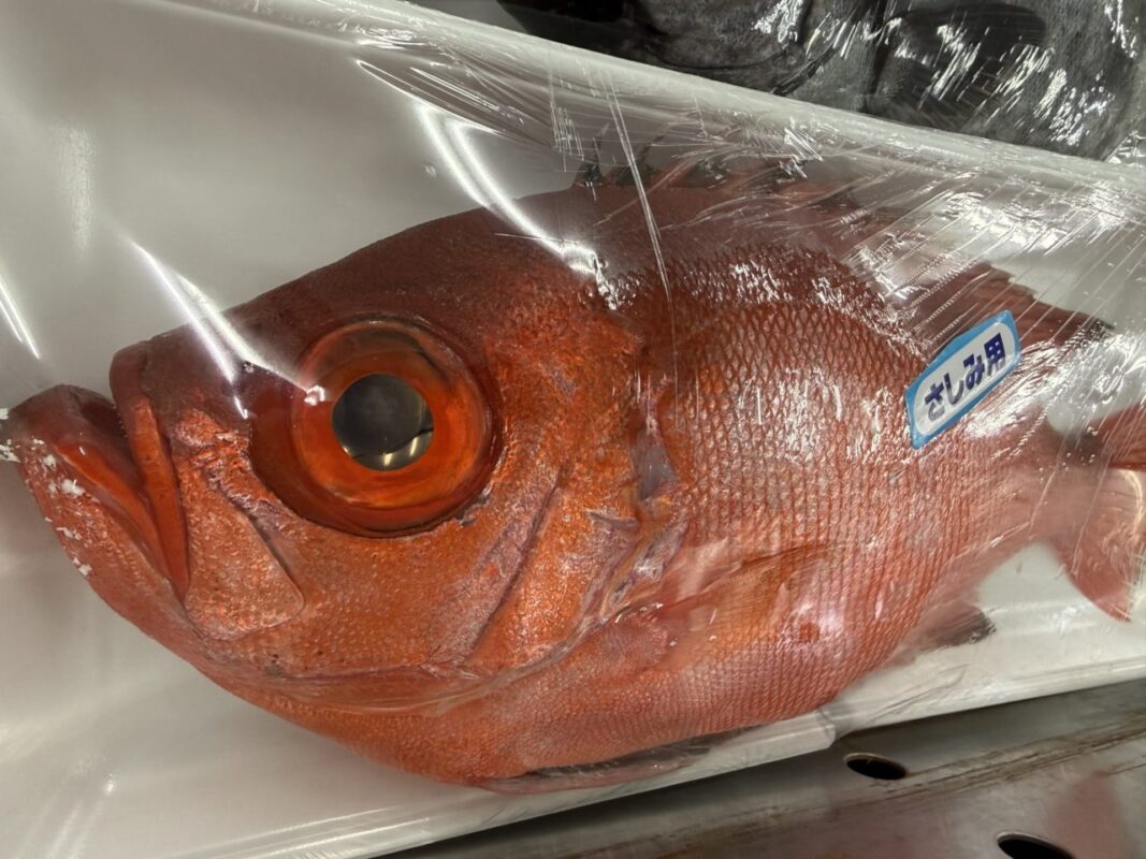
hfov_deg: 71.6
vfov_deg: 56.8
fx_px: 794
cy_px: 430
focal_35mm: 24
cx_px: 573
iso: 250
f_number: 2.2
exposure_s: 1/120
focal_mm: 2.22
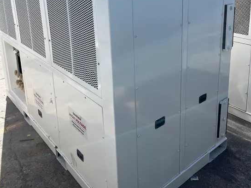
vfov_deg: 38.7
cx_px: 125
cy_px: 30
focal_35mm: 35
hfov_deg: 52.7
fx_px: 254
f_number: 1.6
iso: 50
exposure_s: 1/2688
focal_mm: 5.1
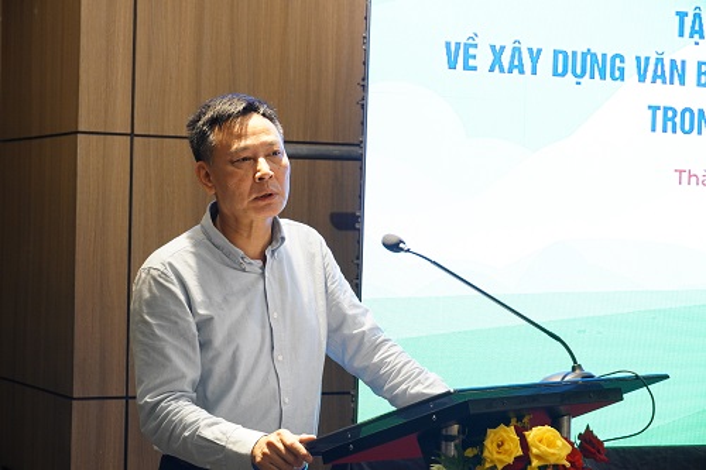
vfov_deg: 14.5
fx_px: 1853
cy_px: 235
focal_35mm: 94
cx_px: 353
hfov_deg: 21.6
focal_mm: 63
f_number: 6.3
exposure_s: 1/60
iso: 1250
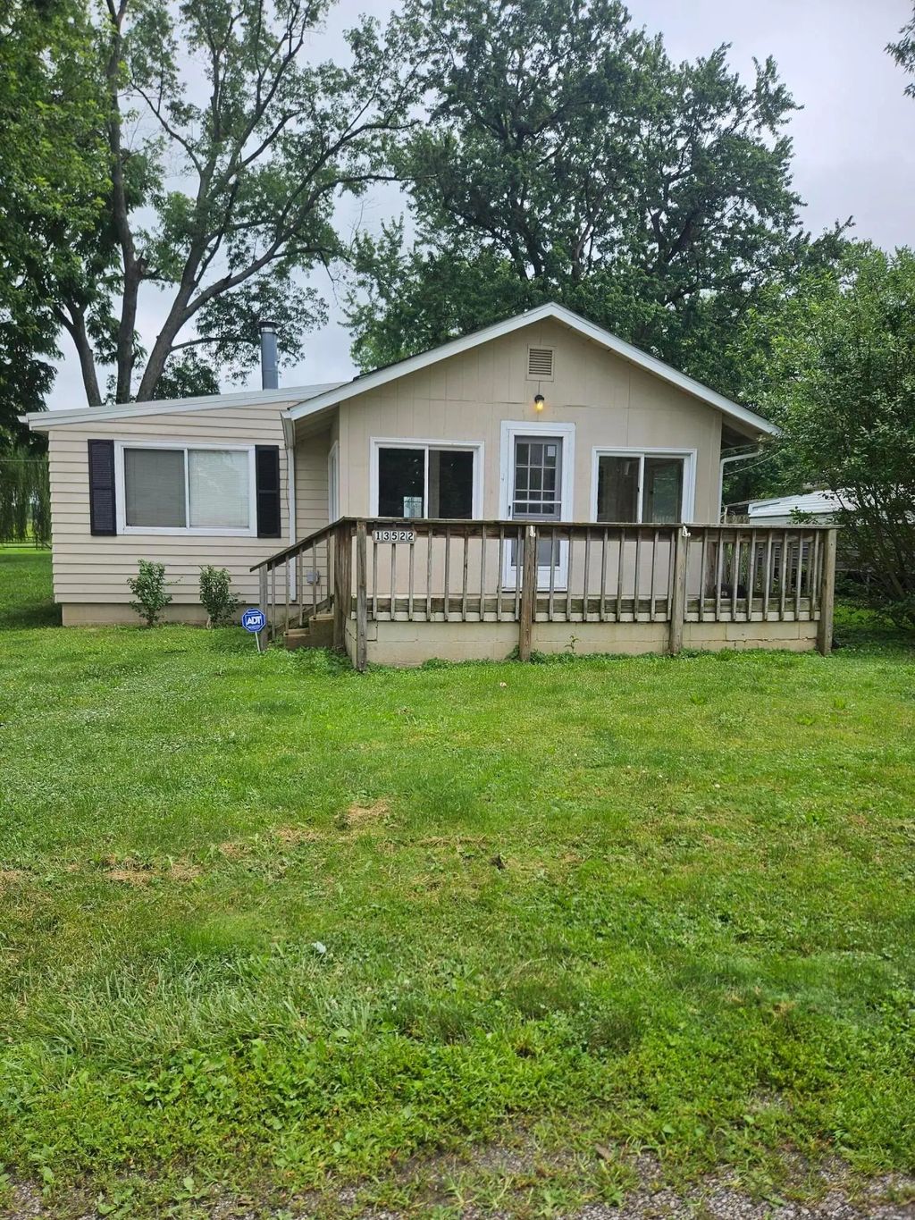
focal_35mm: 23
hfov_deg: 58.9
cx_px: 458
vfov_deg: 73.9
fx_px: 810
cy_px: 610
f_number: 1.8
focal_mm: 5.4
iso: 25
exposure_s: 1/2088
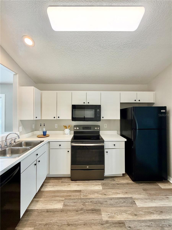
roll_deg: -0.2
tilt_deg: +0.2
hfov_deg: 85.7
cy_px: 115
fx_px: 93
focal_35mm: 14
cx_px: 86
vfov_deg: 102.1
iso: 200
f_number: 2.2
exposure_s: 1/120
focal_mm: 2.22
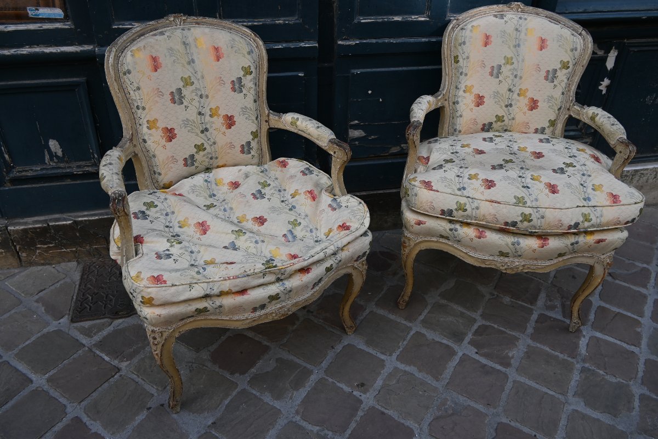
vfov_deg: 44.6
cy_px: 220
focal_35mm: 29
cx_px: 329
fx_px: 535
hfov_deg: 63.2
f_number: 5.6
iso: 140
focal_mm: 19.5
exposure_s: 1/250
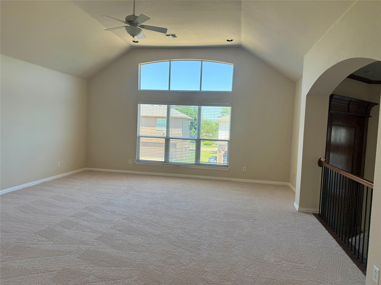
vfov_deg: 56.8
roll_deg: -1.7
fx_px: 264
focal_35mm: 24
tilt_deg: -1.0
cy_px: 142
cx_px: 190
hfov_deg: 71.6
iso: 100
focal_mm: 6.76
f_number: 1.78
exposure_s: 1/363
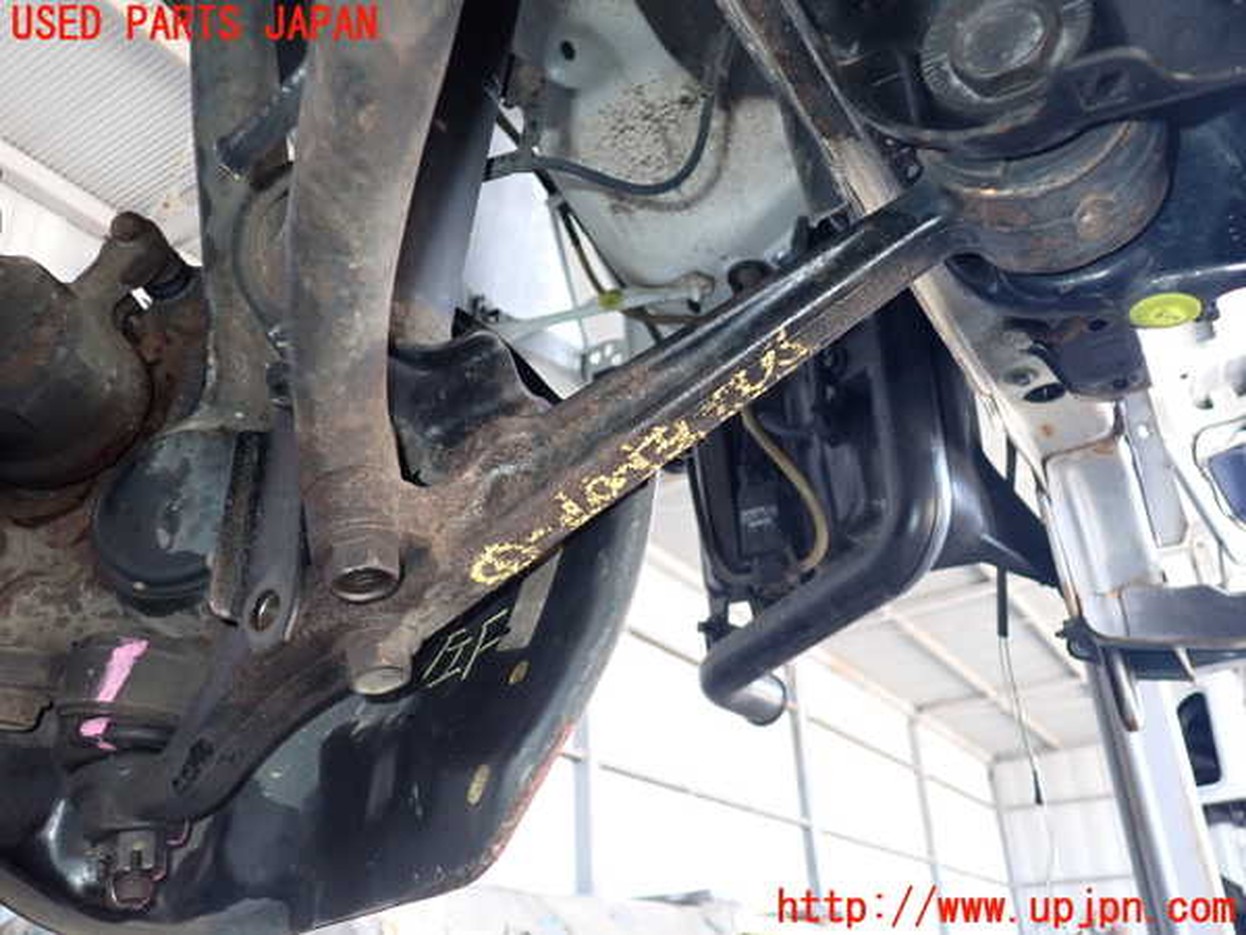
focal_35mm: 30
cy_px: 468
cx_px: 623
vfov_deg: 46.8
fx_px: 1080
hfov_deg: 60.0
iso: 400
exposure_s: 1/125
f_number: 2.3
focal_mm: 5.4
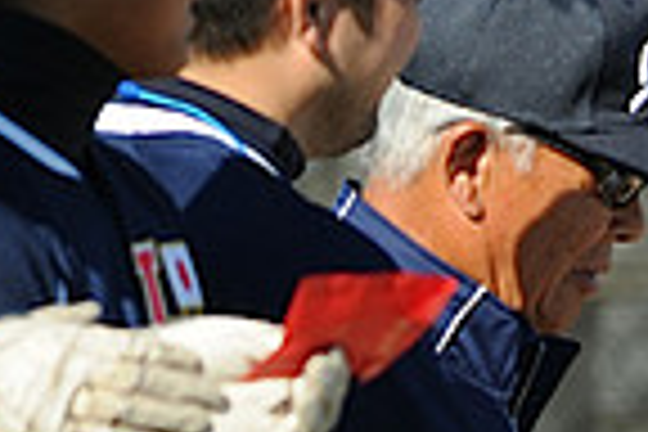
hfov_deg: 1.1
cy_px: 389
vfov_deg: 0.8
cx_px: 1274
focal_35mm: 1810
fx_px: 32577
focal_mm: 300
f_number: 4
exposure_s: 1/1250
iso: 200
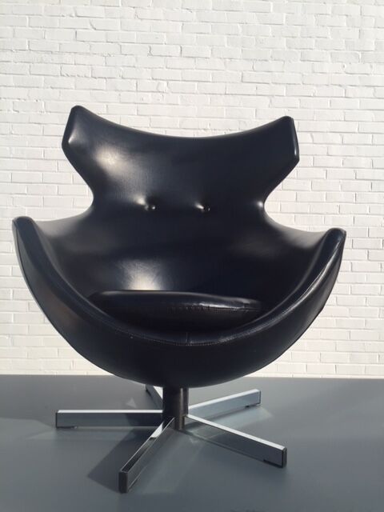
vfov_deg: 61.7
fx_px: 429
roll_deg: -0.4
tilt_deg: +0.3
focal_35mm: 29
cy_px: 256
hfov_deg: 48.2
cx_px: 192
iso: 32
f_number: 2.2
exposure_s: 1/2475
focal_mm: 4.15
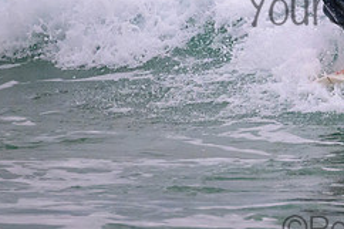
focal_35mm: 1558
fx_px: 14877
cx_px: 392
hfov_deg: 1.3
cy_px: -8
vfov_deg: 0.9
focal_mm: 650
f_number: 11
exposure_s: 1/1250
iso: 5600
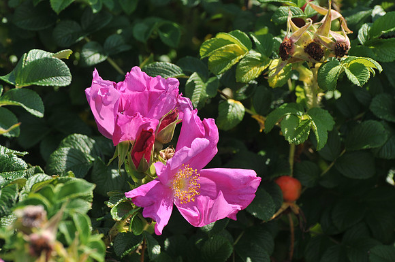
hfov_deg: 10.2
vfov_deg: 6.8
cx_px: 198
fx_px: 2219
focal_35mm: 202
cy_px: 131
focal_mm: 135
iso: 200
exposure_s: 1/320
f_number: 9
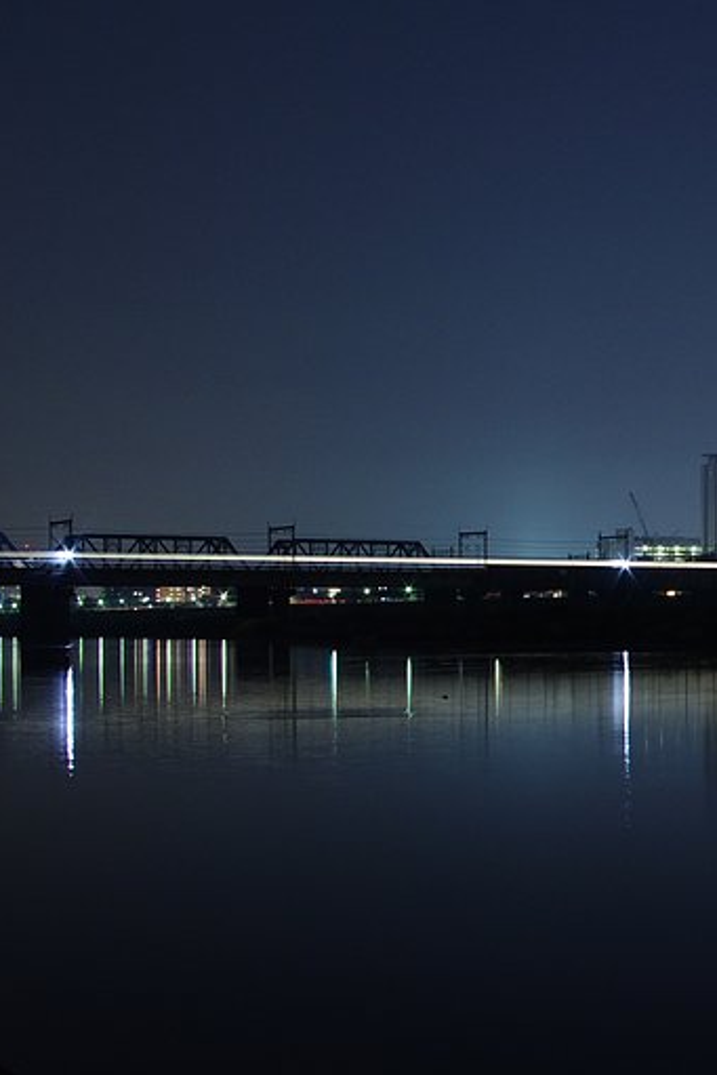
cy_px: 581
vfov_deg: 32.4
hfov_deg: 20.2
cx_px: 921
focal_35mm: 62
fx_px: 1851
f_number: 8
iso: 400
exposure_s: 8
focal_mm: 21.25
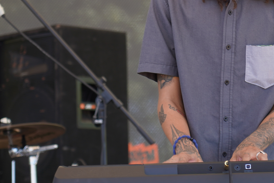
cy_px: -26
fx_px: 2017
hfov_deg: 7.8
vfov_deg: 5.2
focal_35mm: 265
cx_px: 211
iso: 100
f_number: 4
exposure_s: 1/200
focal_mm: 105
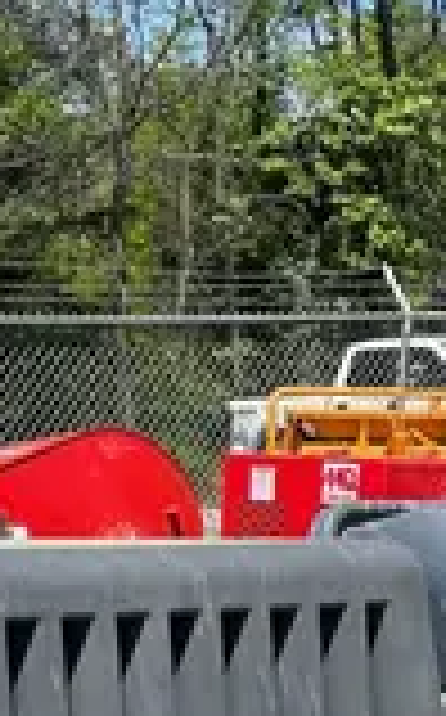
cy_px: 1065
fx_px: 2477
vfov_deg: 15.3
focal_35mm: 127
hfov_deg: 10.2
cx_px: 27
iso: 32
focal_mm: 4.2
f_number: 1.6
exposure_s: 1/3205
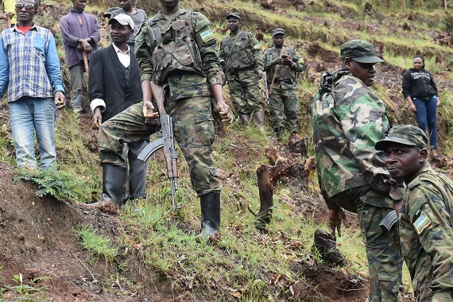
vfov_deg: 13.7
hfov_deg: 20.3
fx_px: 1258
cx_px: 146
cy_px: 128
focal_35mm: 100
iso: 250
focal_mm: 38
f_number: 8
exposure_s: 1/250
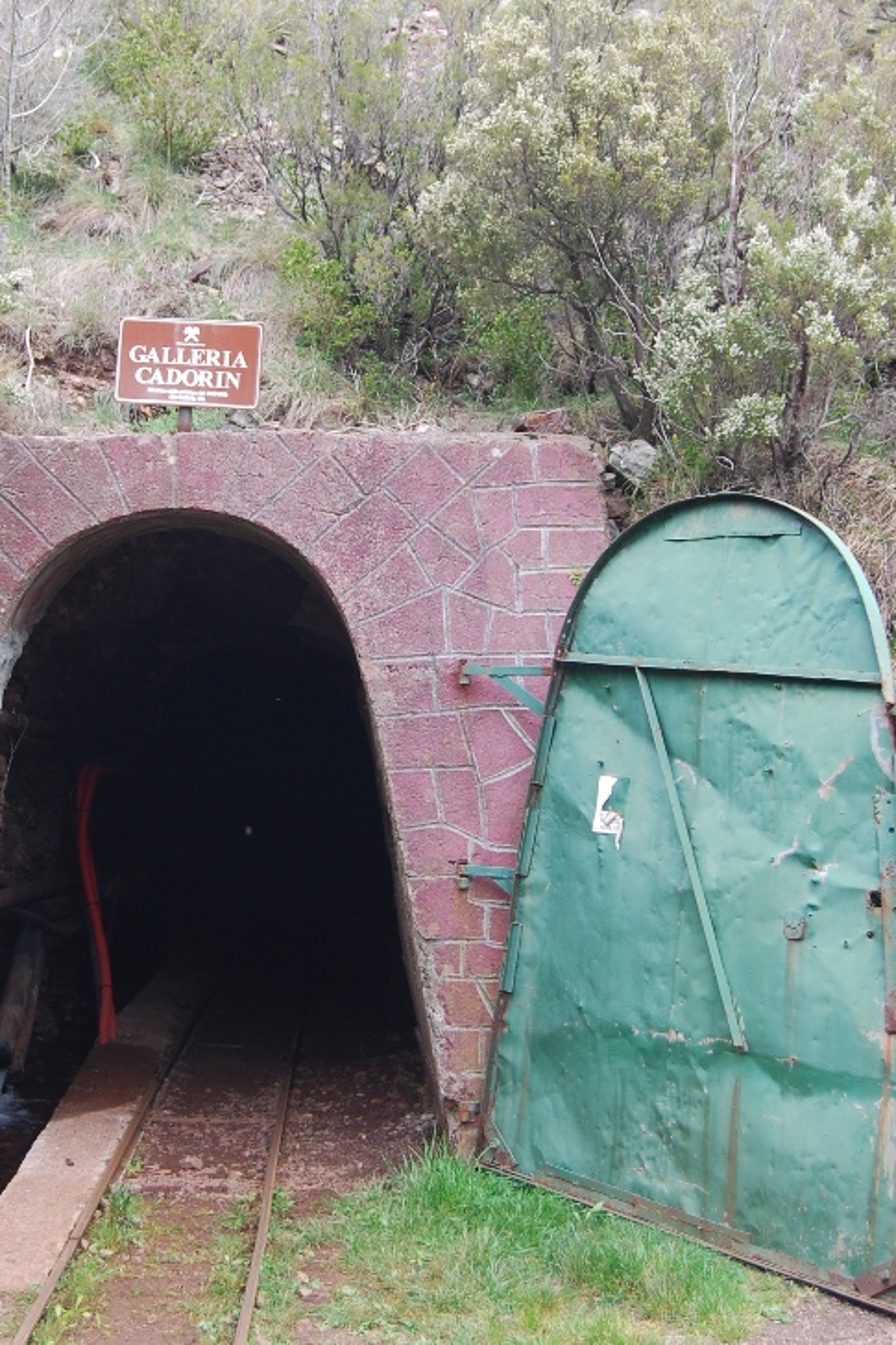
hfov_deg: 24.5
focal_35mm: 55
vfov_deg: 36.1
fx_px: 2054
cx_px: 313
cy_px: 512
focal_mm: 26
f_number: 4
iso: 200
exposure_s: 1/60
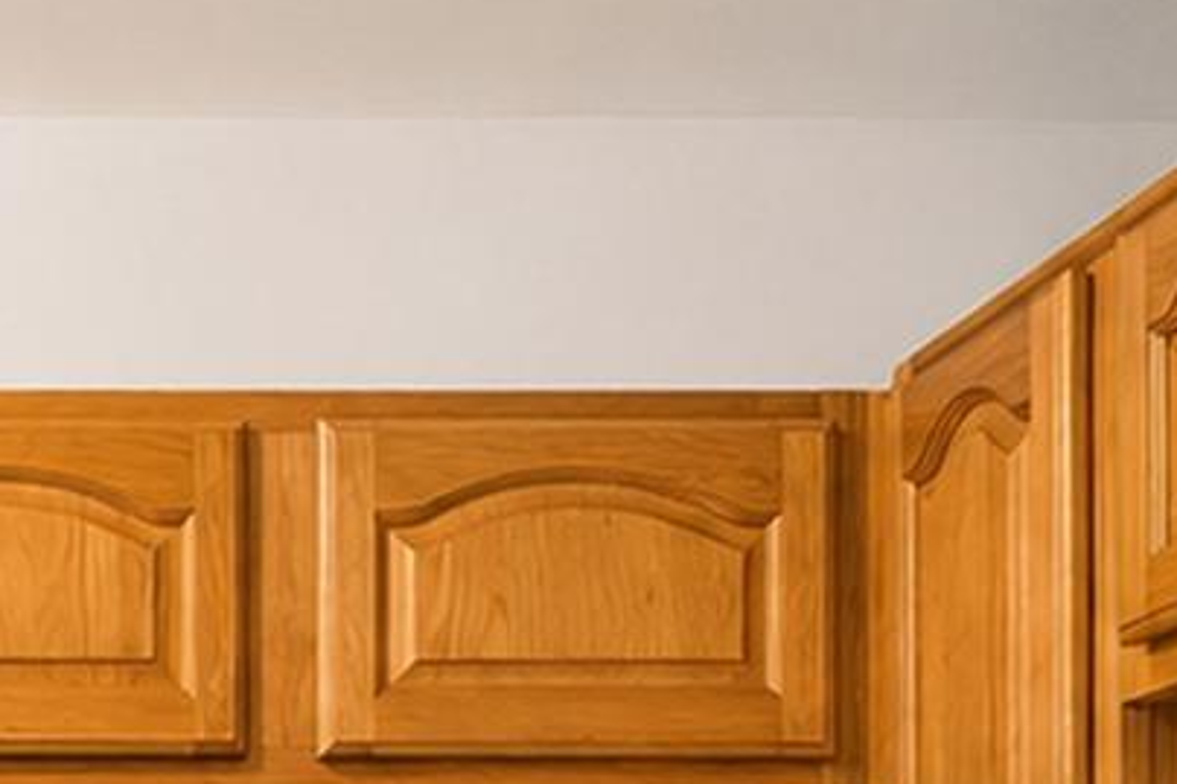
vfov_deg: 16.0
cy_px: 1269
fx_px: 2484
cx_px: -449
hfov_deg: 23.0
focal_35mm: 76
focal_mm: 10
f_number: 7.1
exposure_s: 1/40
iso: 2000
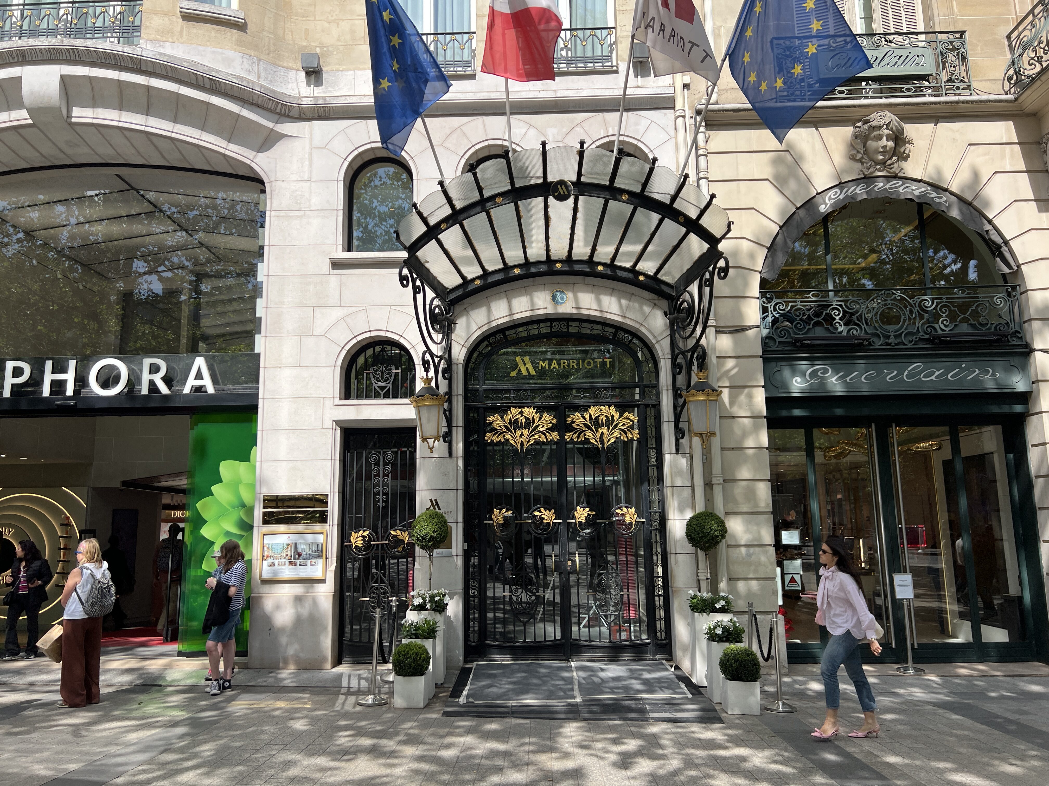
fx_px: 788
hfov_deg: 67.3
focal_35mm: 26
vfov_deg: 53.1
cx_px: 524
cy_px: 393
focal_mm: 5.7
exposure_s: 1/2404
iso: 50
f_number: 1.5
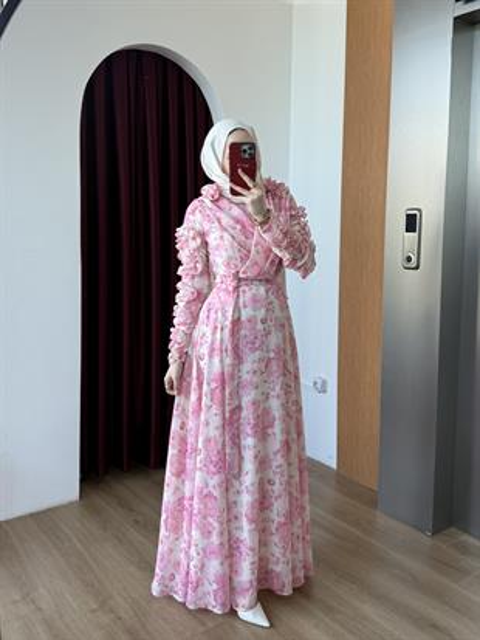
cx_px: 240
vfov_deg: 71.6
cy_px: 320
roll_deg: -1.2
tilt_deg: -19.3
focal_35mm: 24
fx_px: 443
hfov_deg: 56.8
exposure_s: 1/121
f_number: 1.78
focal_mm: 6.76
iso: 100
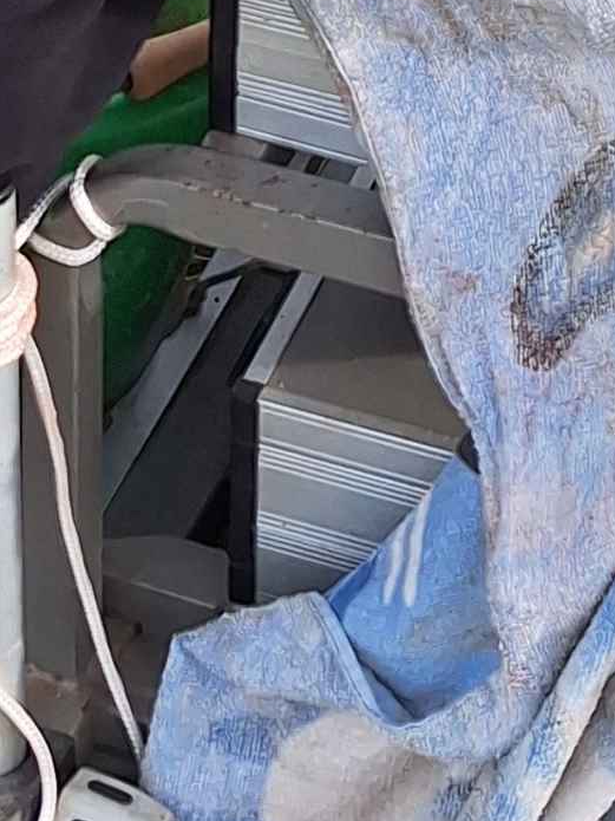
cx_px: 464
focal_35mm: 135
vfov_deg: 12.6
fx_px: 3199
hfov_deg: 11.0
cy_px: -898
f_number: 1.8
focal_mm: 5.54
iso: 40
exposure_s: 1/1060
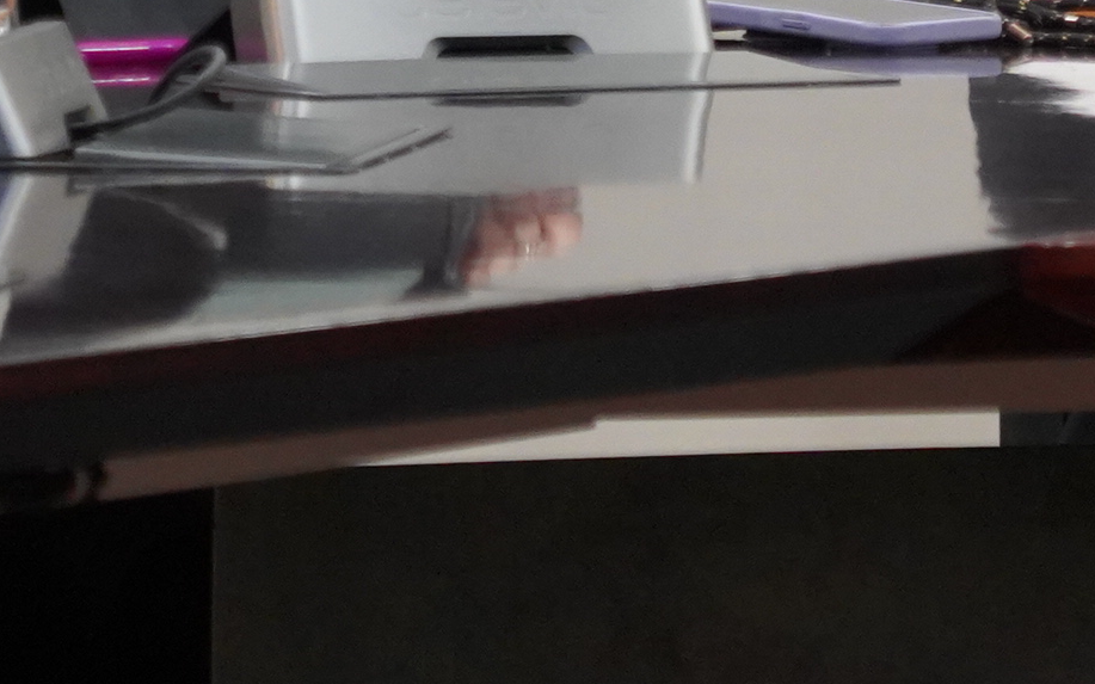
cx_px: 412
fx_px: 19068
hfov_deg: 3.3
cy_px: -310
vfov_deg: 2.1
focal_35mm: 639
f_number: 6.3
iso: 5000
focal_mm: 146
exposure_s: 1/160
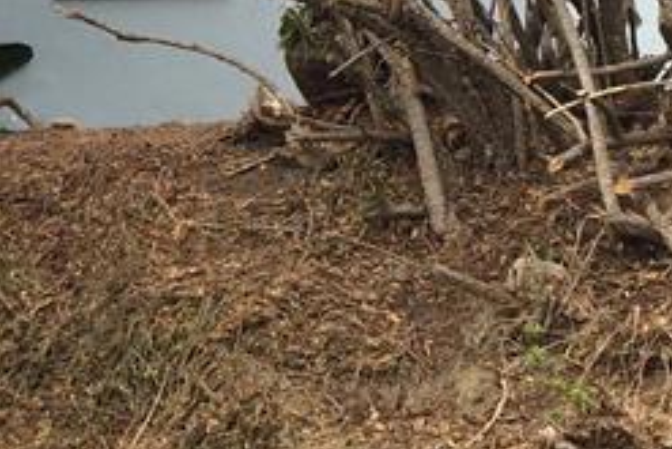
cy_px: 193
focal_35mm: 125
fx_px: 2335
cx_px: 41
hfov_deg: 16.1
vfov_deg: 11.0
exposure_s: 1/1466
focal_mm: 4.15
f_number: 2.2
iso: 32
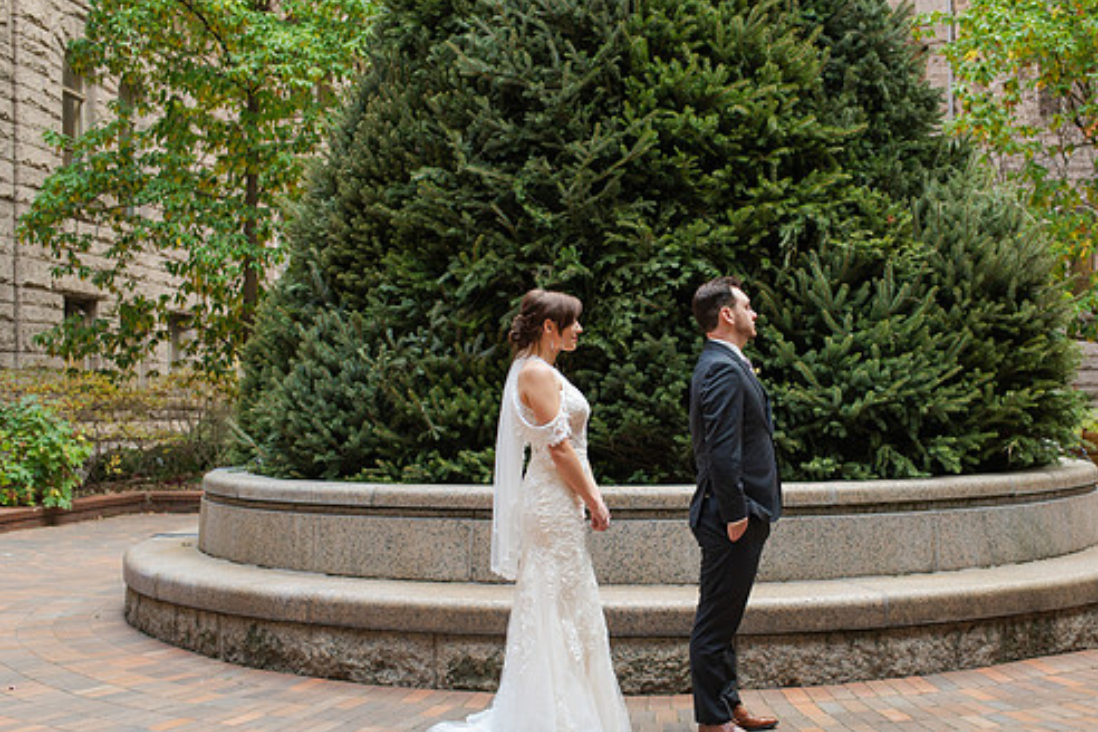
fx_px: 1311
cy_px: 428
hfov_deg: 45.3
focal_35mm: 43
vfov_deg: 31.1
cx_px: 636
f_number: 3.5
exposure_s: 1/400
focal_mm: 35
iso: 1000
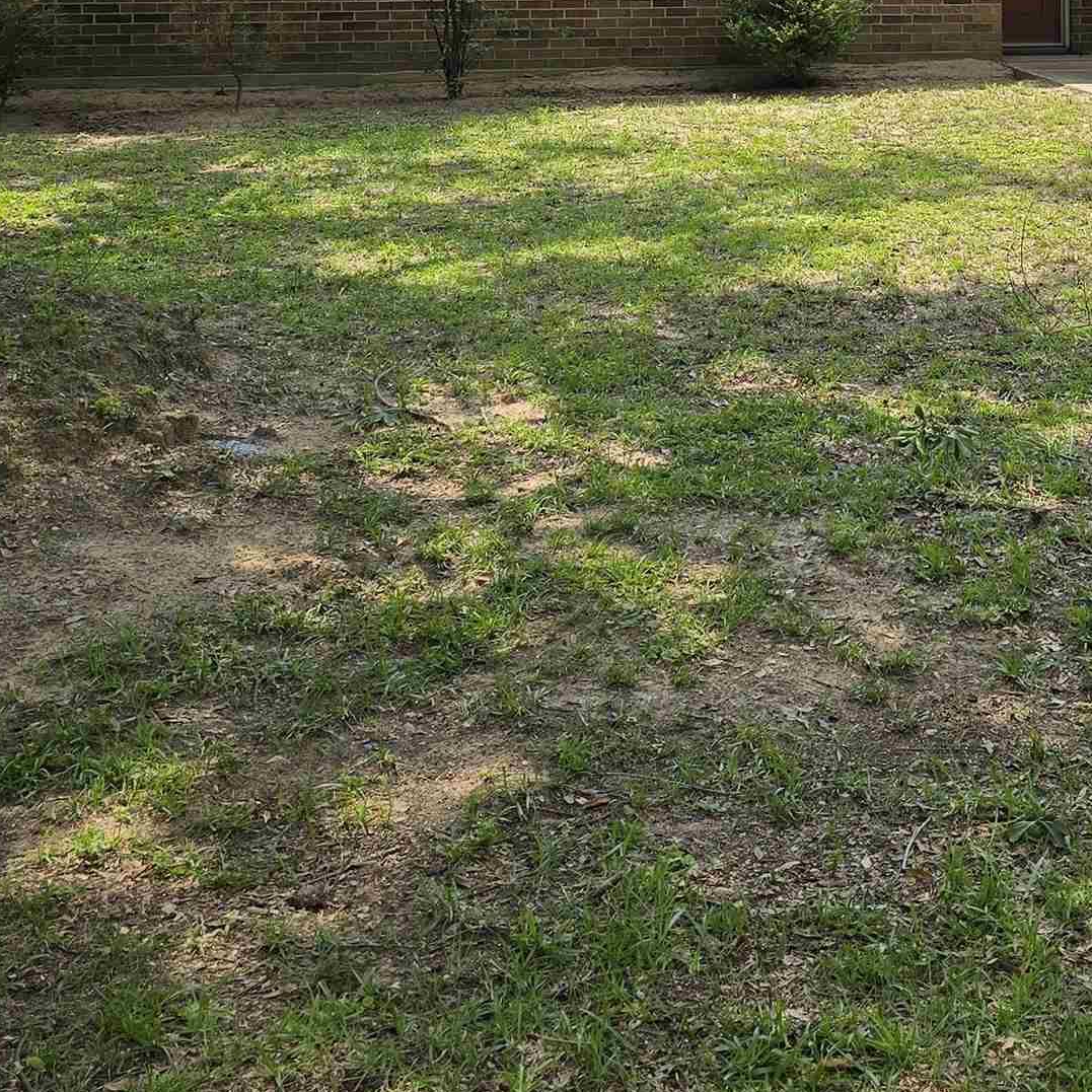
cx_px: 867
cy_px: -39
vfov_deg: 27.6
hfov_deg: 28.9
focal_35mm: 58
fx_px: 2070
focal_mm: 6.3
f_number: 1.7
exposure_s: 1/738
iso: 12
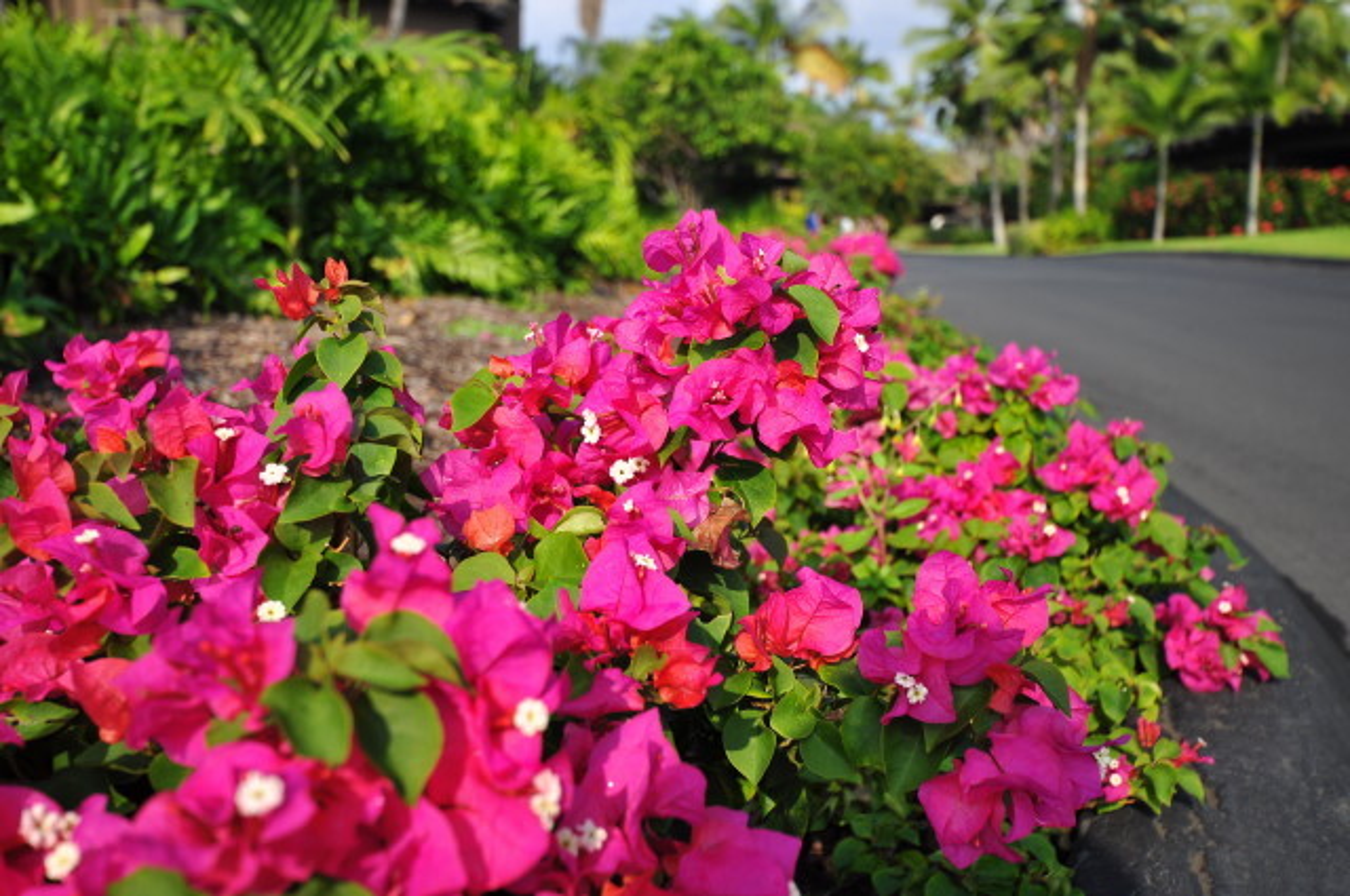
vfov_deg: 36.8
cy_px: 448
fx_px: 1348
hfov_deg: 53.2
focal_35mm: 36
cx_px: 675
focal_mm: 24
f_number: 4.5
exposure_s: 1/500
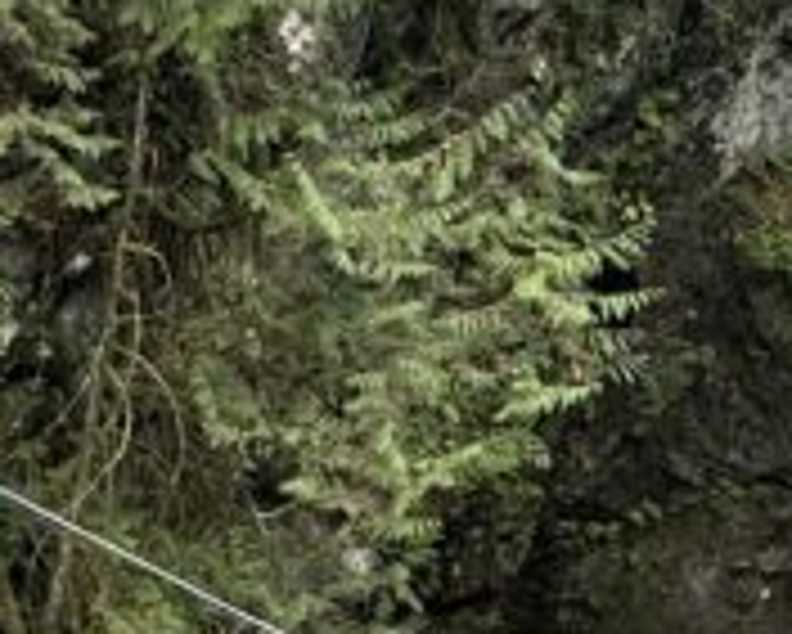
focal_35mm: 136
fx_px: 3190
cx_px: -562
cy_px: 962
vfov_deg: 10.9
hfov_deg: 13.0
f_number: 1.78
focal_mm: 6.86
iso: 100
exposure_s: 1/121
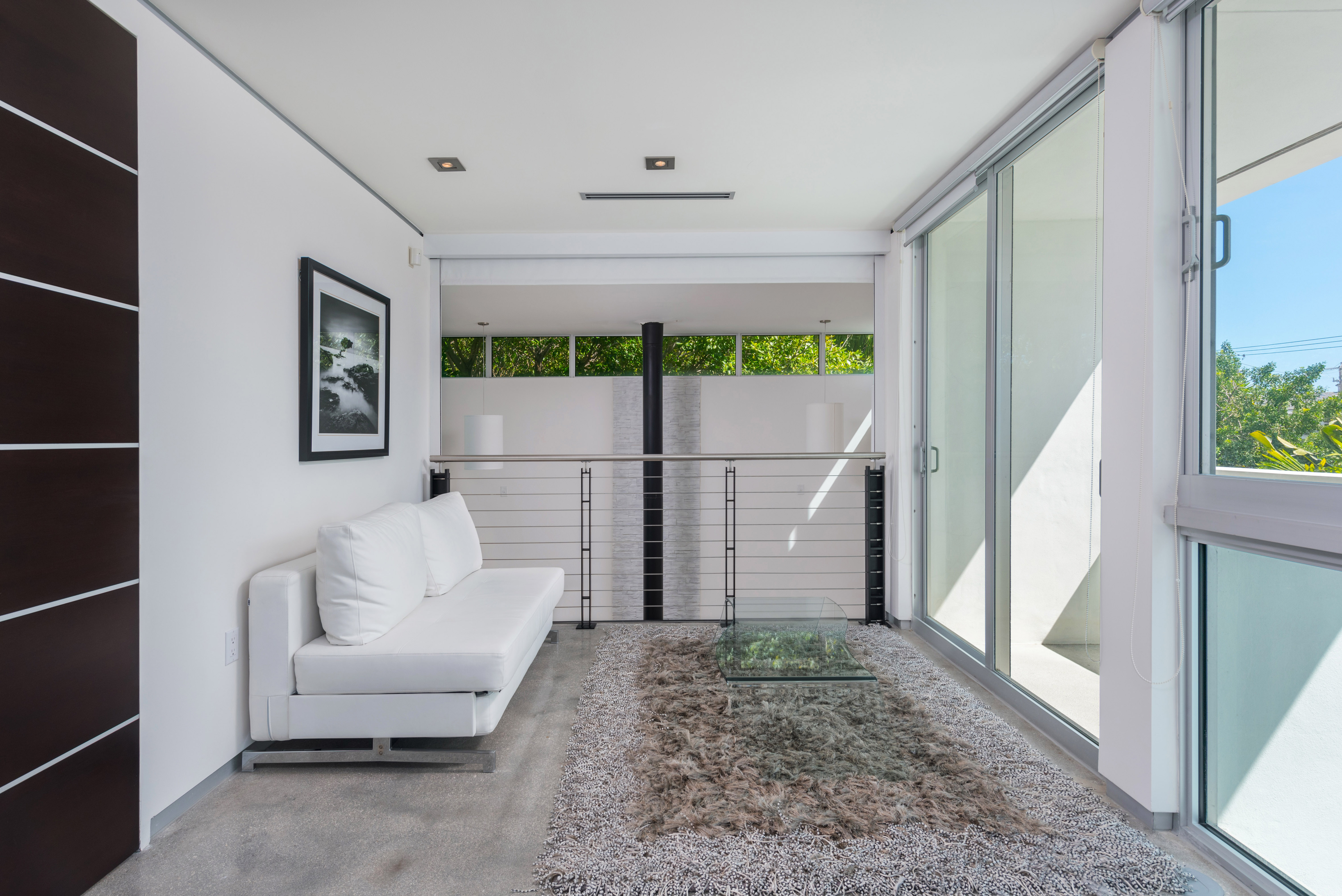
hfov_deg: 86.9
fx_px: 709
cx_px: 671
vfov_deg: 64.6
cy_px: 448
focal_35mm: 19
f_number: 8
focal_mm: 19
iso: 250
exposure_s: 1/200
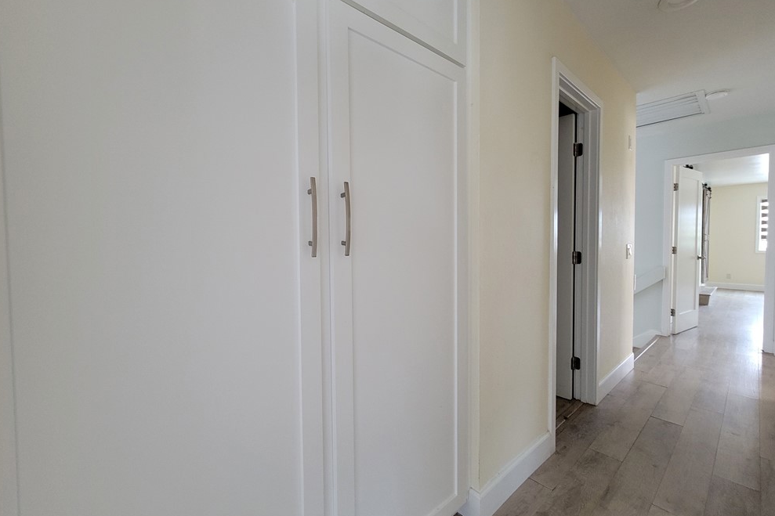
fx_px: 301
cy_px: 252
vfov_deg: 81.2
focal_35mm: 14
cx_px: 392
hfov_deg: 104.3
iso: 400
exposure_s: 1/50
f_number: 2.2
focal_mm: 2.2
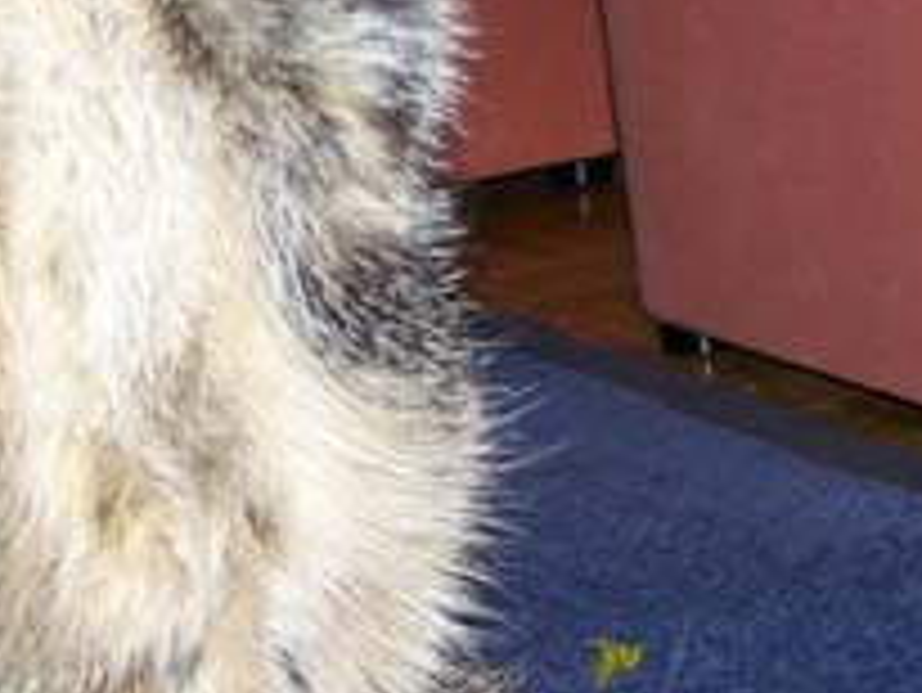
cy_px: 90
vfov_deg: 13.3
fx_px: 2958
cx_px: 306
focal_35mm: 111
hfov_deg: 17.7
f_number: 2.8
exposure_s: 1/60
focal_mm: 6.3
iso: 160
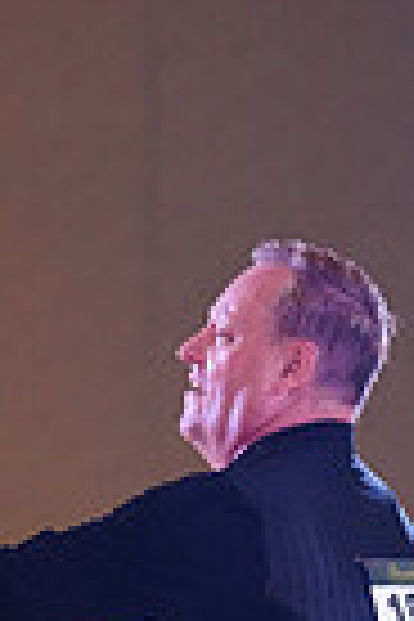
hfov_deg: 2.8
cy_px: 968
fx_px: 8538
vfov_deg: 4.1
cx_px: -389
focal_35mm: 495
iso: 5000
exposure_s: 1/400
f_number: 2.8
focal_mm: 118
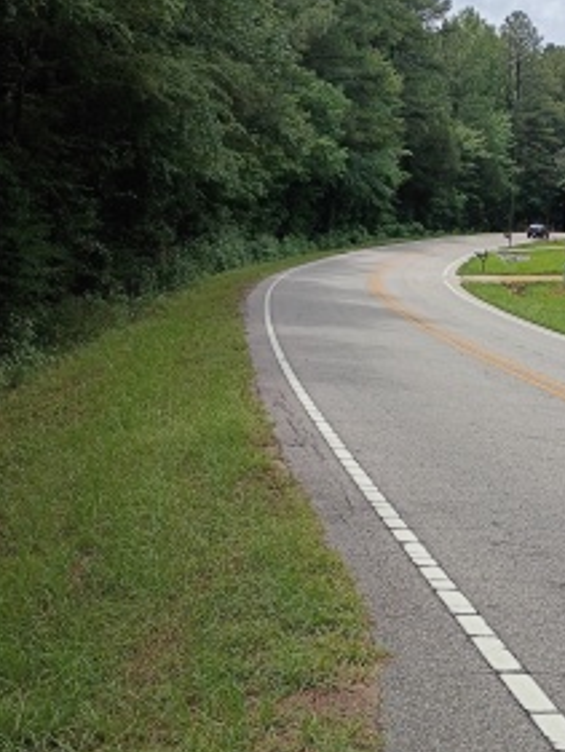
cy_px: 344
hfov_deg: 26.0
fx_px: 1196
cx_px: 469
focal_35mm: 55
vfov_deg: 34.9
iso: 105
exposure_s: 1/1730
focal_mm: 4.27
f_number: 1.8
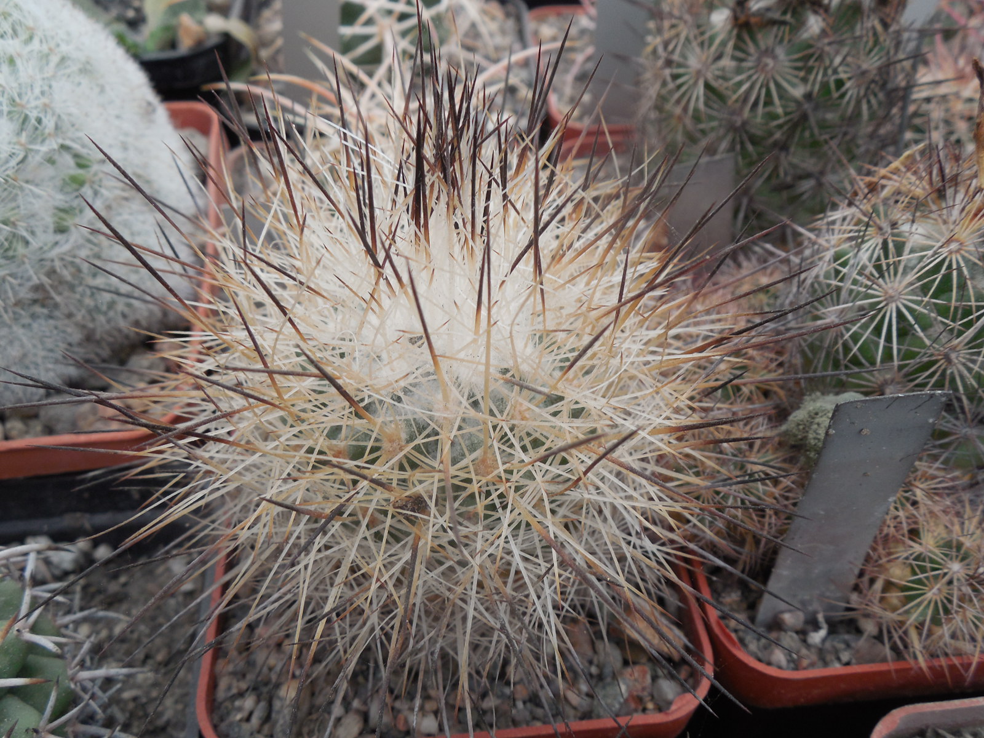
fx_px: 881
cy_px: 369
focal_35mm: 31
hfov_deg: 58.4
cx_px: 492
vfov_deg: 45.4
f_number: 3.6
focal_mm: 5.6
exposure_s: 1/40
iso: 125
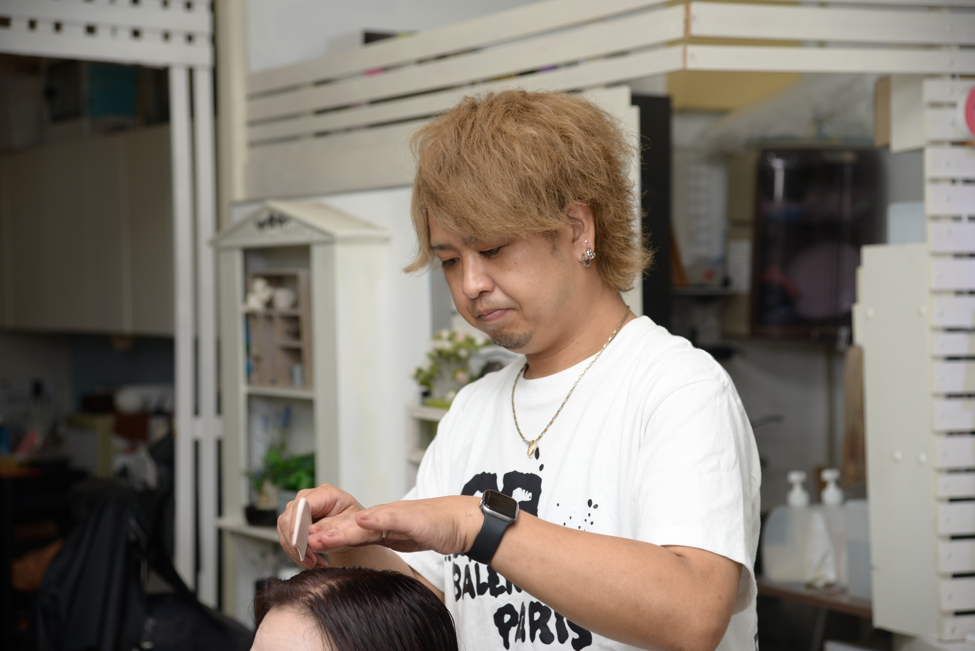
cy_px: 326
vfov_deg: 18.2
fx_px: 2032
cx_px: 488
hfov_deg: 27.0
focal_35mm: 75
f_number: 4.5
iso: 250
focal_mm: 75
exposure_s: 1/200
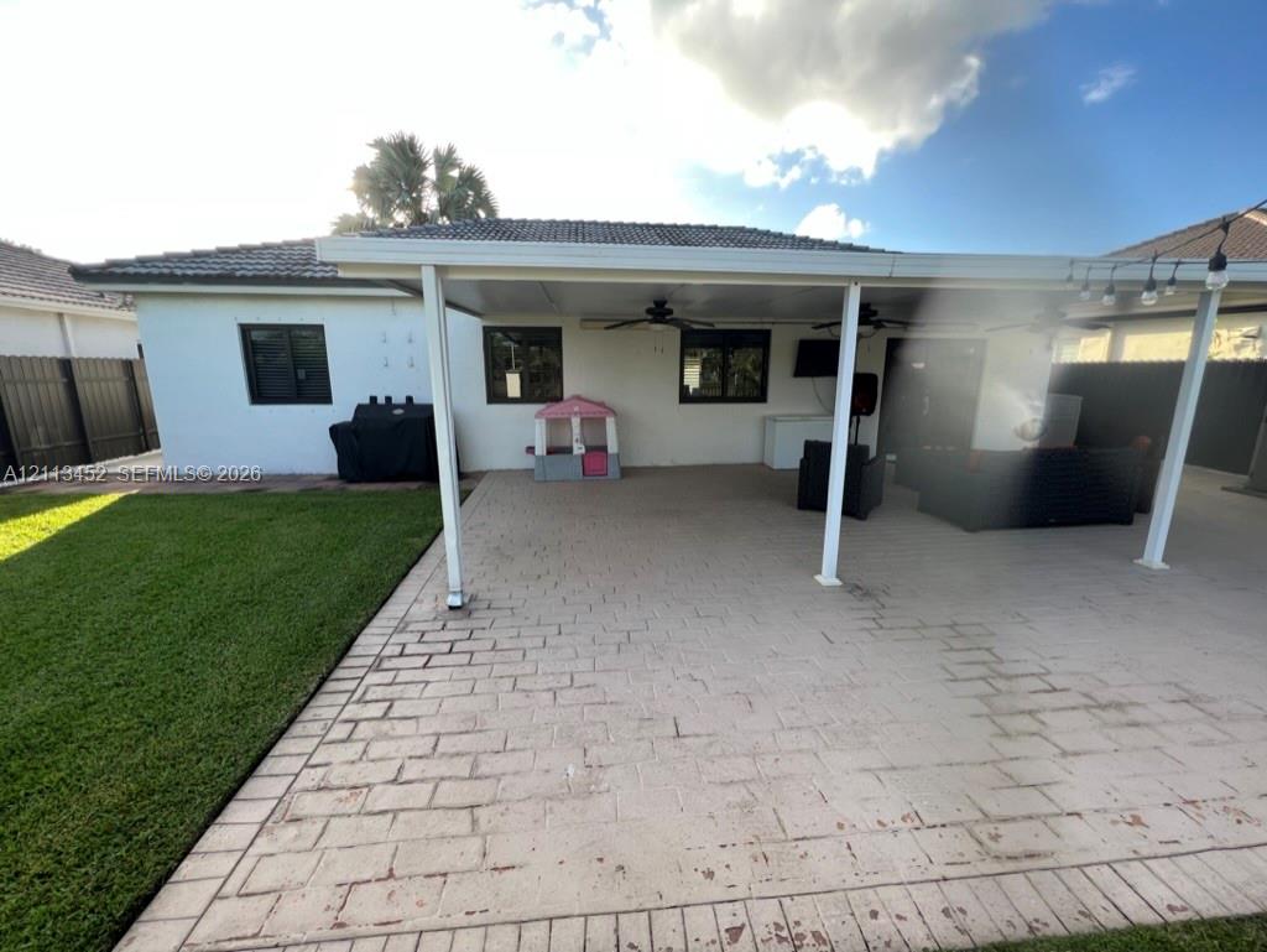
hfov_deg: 106.2
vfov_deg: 90.0
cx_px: 634
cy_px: 476
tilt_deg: -12.6
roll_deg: +0.0
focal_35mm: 13
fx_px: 476
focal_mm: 1.57
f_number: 1.8
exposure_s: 1/272
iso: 32
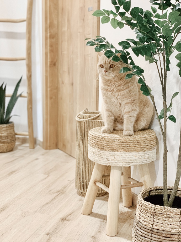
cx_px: 90
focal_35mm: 52
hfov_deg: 28.1
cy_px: 121
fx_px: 362
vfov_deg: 36.8
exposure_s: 1/50
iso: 320
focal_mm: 6
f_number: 2.4
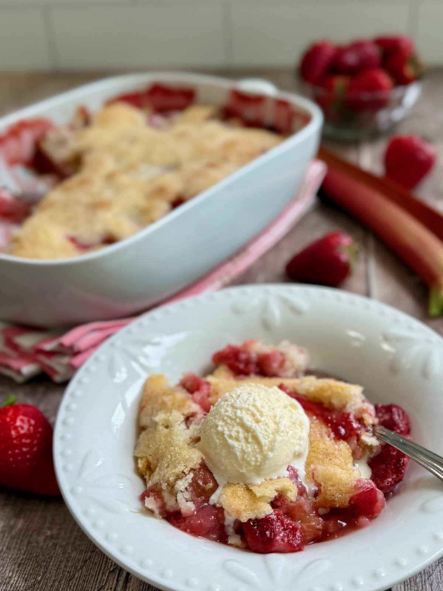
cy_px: 296
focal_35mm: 24
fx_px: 410
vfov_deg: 71.6
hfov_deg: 56.8
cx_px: 222
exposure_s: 1/521
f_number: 1.8
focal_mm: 6.8
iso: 80
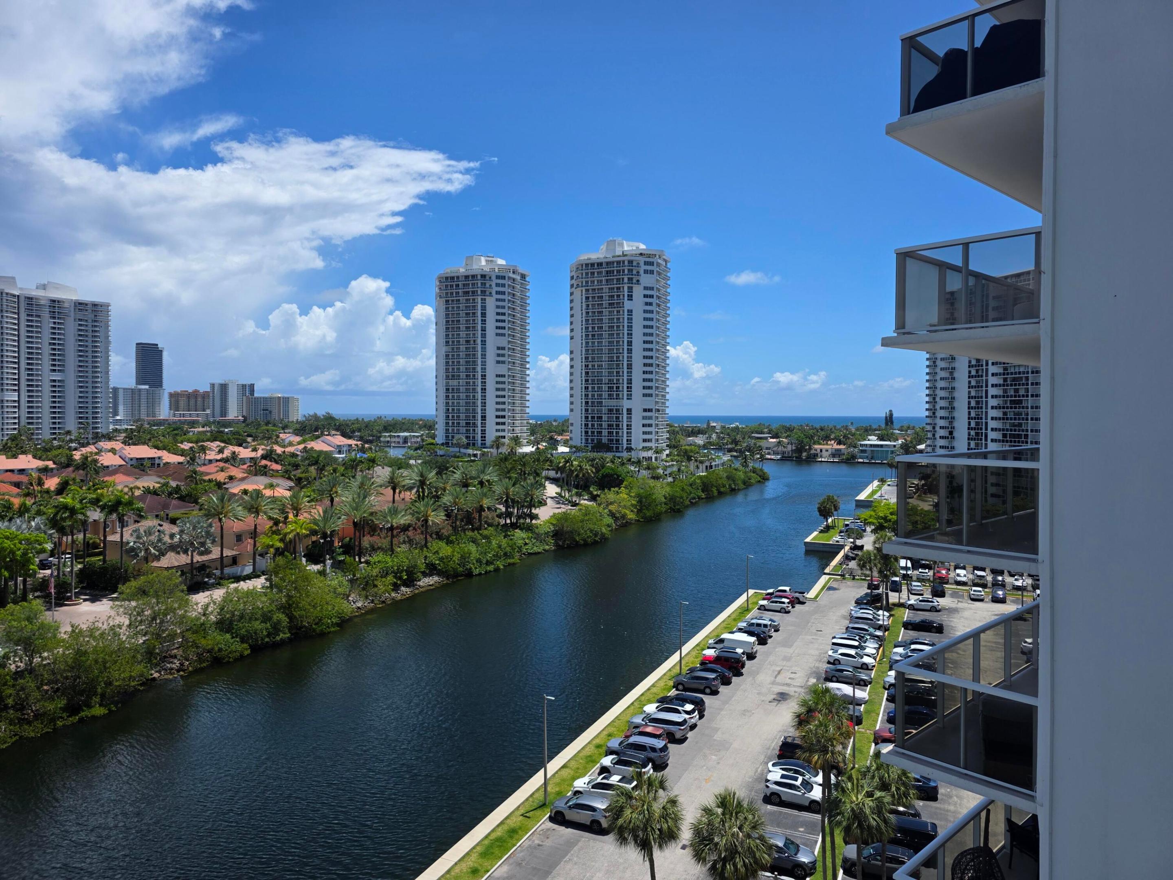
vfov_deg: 58.9
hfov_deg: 73.9
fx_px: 779
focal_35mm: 23
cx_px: 586
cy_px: 440
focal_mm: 6.3
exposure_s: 1/7333
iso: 80
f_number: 1.7
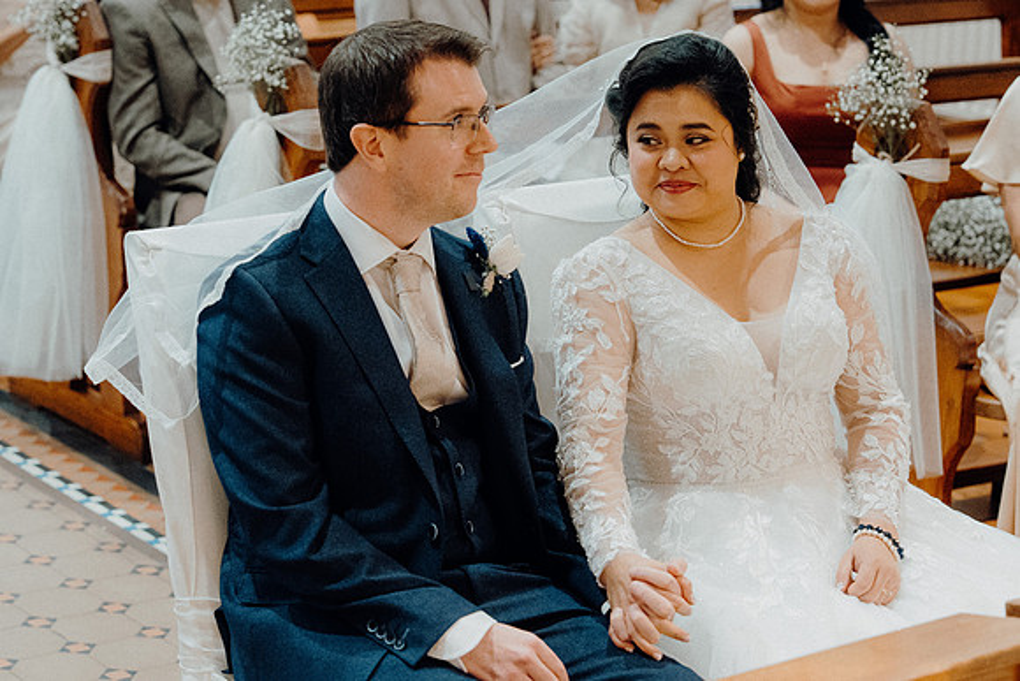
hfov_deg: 21.2
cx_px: 510
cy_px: 340
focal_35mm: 96
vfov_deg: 14.3
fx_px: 2721
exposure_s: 1/160
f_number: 3.2
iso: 4000
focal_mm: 64
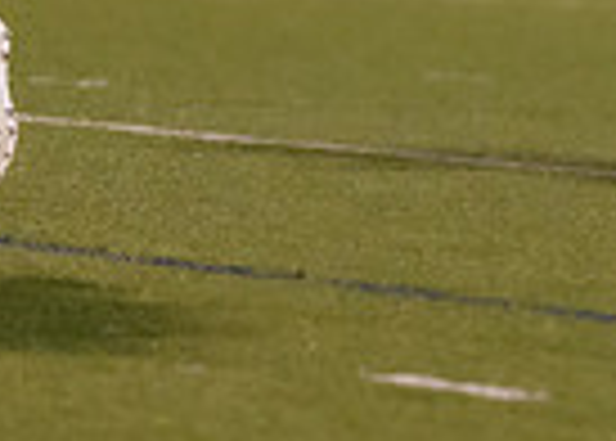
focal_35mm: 958
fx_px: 16768
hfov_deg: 2.1
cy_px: -476
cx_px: 1017
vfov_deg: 1.5
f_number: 1.8
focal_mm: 135
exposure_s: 1/1000
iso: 1250
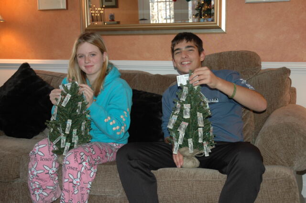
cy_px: 102
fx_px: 395
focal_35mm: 46
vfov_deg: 28.9
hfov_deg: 42.4
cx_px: 153
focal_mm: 31
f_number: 4
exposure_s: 1/60
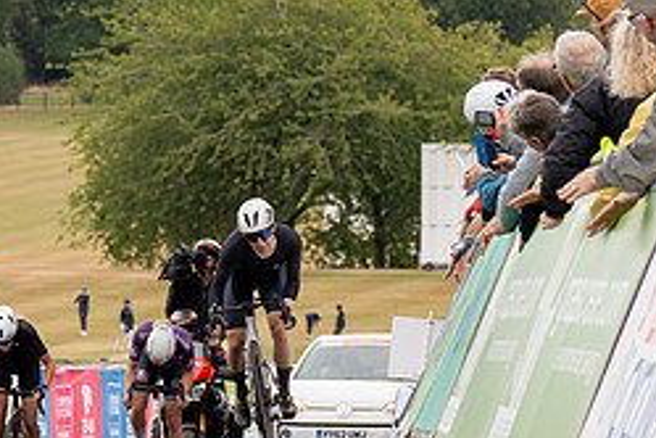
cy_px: 49
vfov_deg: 2.9
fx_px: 8600
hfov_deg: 4.4
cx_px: 258
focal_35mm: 472
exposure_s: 1/1000
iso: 250
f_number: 3.5
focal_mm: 85
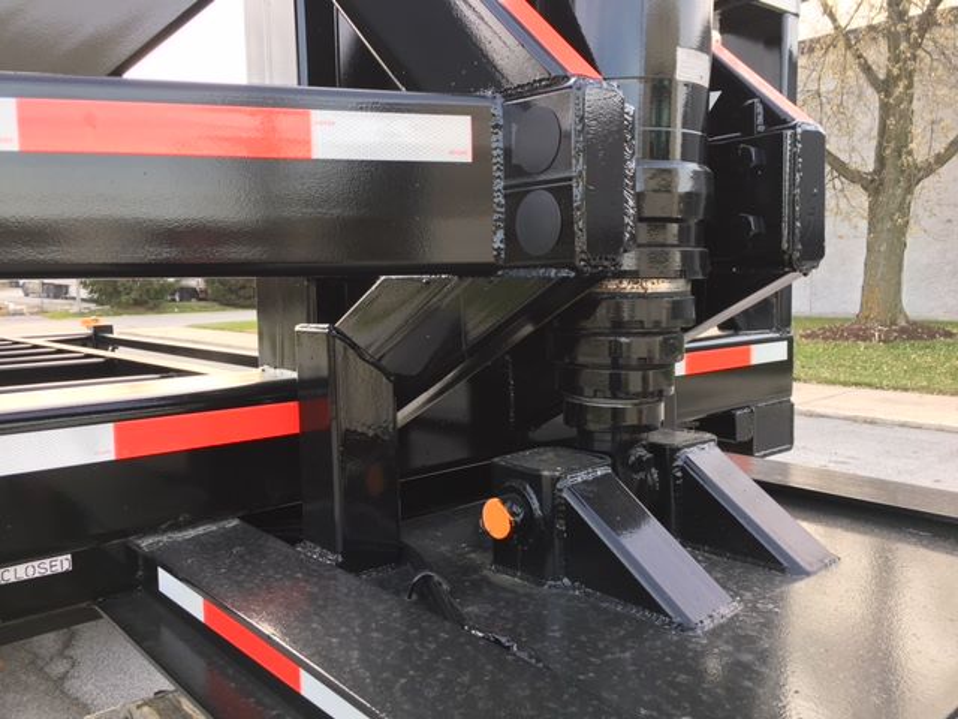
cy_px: 360
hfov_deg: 61.7
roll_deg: +1.4
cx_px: 479
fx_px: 803
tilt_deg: -5.6
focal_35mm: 29
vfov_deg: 48.2
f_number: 2.2
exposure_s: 1/120
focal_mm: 4.15
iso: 32
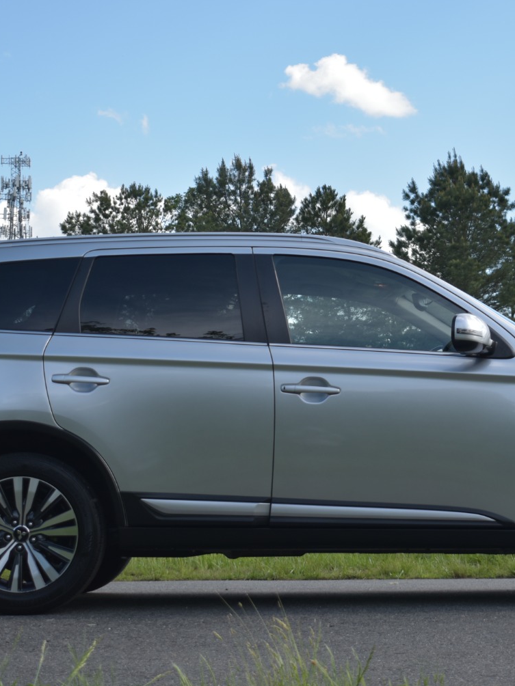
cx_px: 325
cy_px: 335
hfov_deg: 15.9
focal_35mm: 93
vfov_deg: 21.1
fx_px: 1845
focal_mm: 40
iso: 100
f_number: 4.8
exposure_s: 1/320
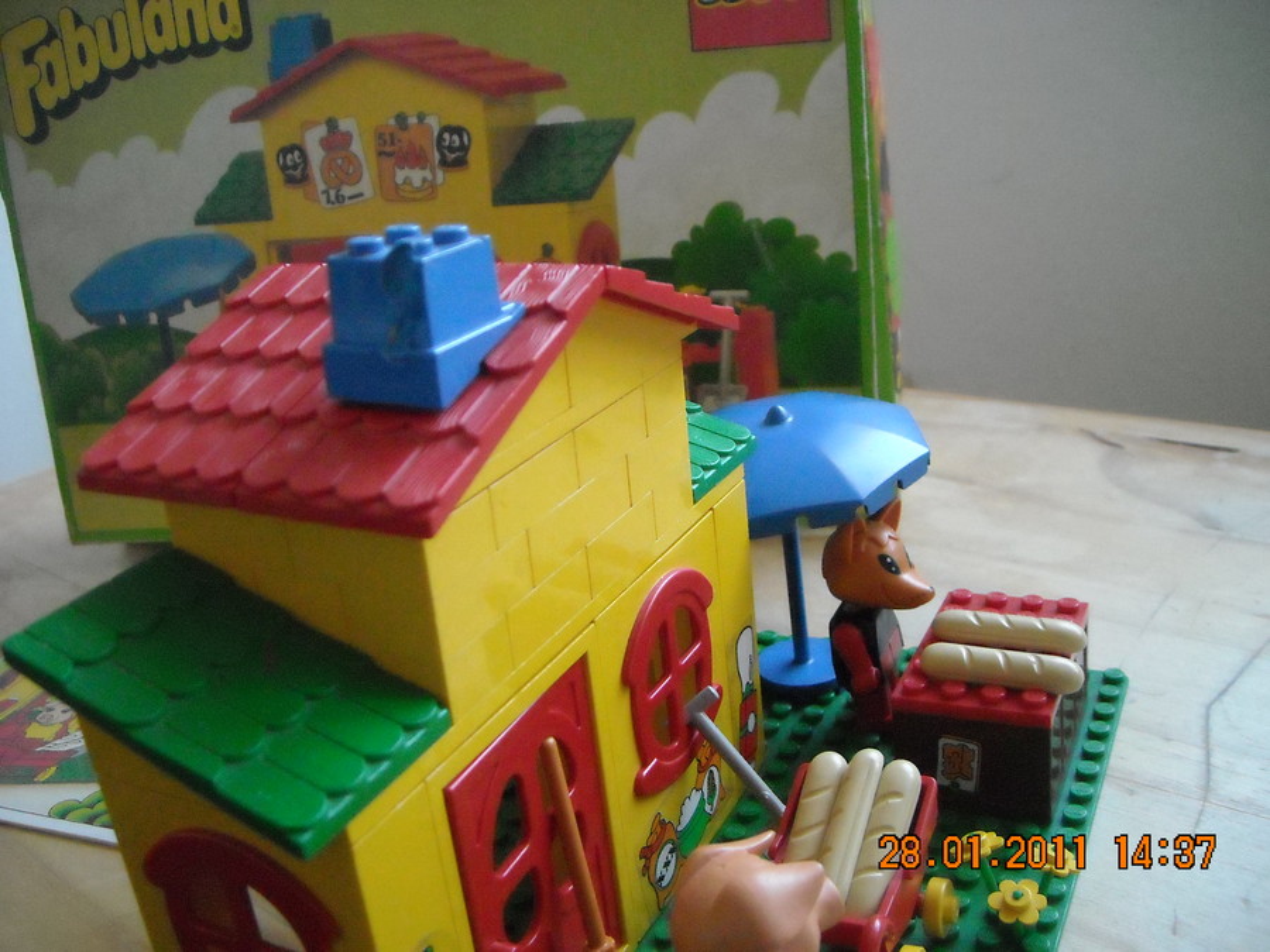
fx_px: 1284
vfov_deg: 40.7
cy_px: 476
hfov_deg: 52.6
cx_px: 635
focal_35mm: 35
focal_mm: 5.7
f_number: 2.8
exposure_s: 1/91
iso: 800
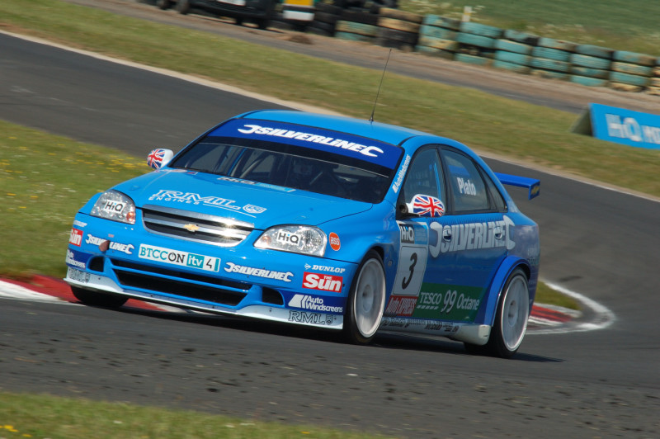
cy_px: 220
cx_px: 330
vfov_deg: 2.5
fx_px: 9892
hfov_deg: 3.8
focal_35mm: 540
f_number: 16
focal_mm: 360
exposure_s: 1/250
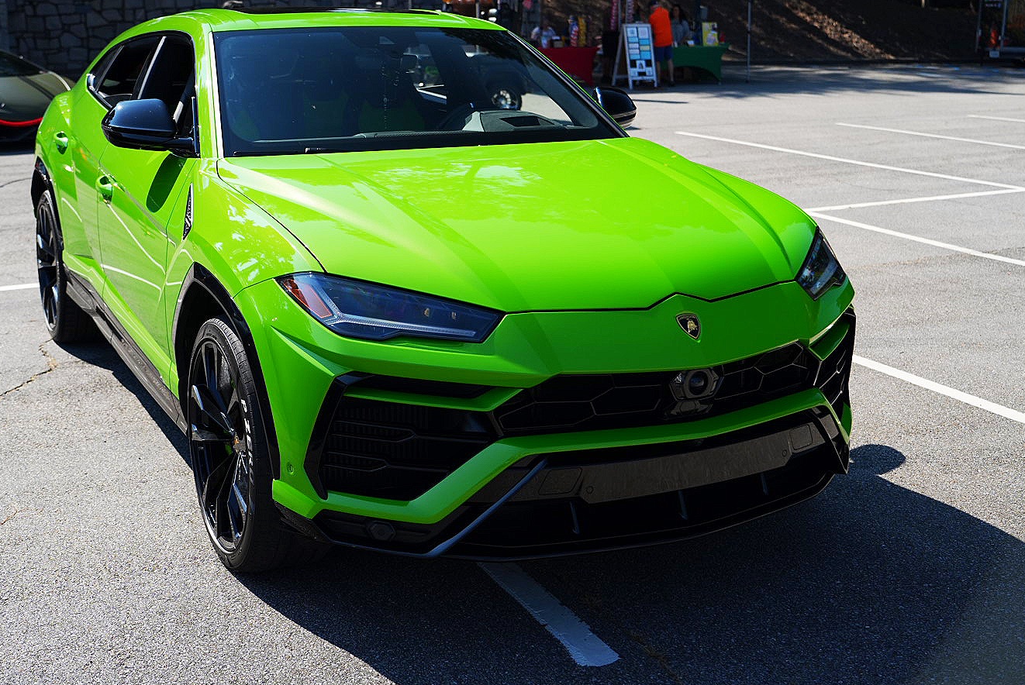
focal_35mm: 44
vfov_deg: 30.5
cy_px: 281
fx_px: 1254
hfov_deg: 44.4
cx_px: 459
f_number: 3.2
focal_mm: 36
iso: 640
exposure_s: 1/320
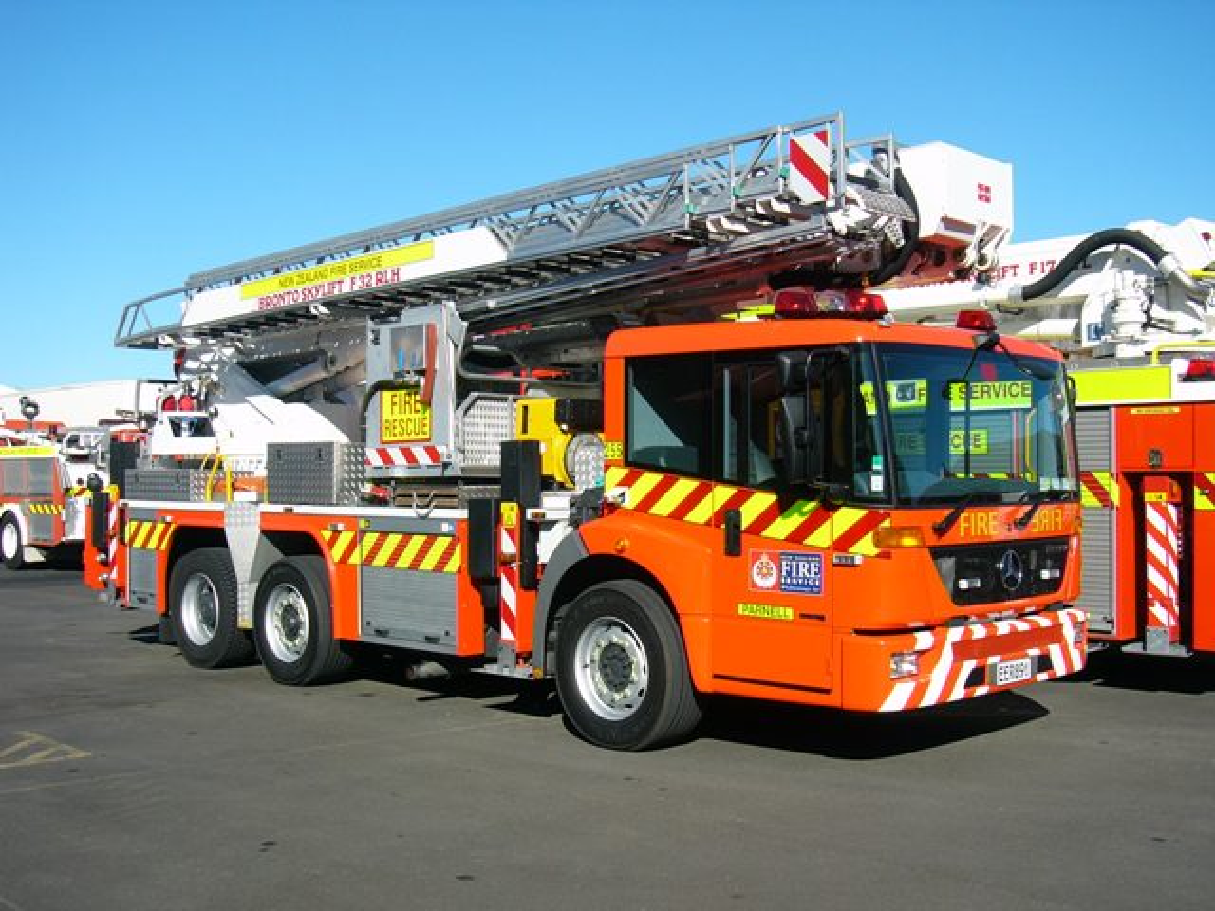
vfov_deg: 36.8
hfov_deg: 47.9
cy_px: 456
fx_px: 1369
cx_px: 608
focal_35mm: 39
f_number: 8.3
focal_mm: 6.5
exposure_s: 1/125
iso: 50
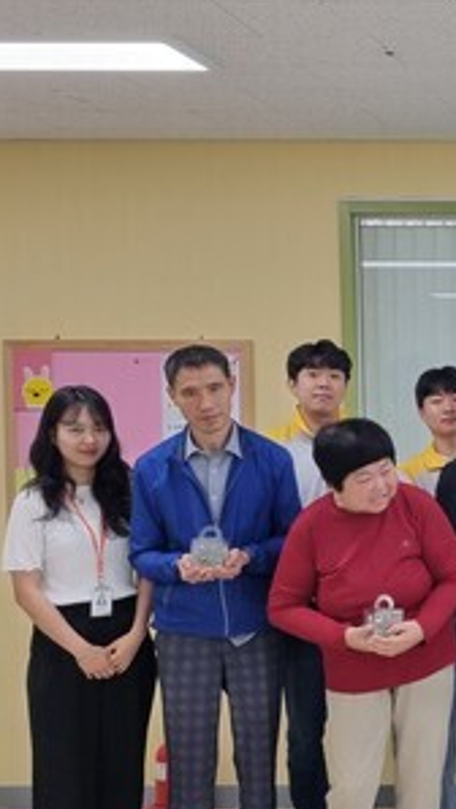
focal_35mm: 57
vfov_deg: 36.6
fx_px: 1223
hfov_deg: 18.4
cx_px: 714
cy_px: 429
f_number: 1.8
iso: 100
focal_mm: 5.4
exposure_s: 1/120
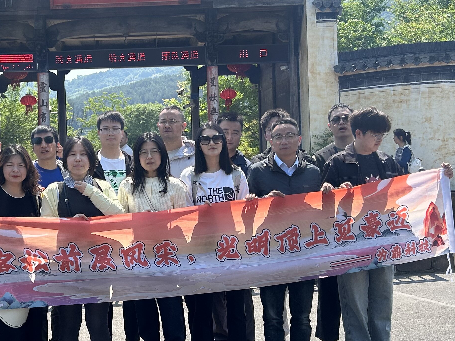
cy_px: 159
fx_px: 749
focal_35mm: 57
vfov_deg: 25.7
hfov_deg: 33.3
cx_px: 128
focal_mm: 5.7
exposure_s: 1/2123
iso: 50
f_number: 1.5
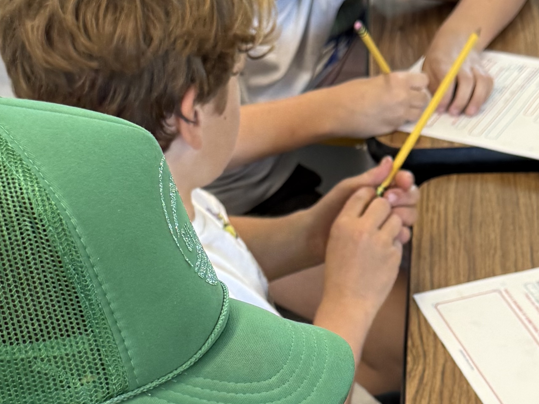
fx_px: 1245
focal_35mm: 80
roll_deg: +2.9
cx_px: 300
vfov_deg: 17.9
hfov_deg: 24.4
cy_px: 419
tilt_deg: -40.4
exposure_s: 1/75
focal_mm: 6.76
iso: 160
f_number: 1.78
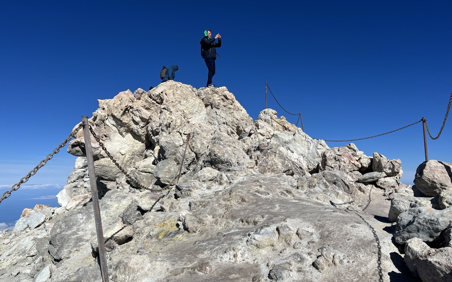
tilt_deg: -0.4
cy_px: 169
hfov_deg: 62.9
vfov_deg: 41.6
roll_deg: +0.6
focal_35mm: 30
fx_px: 370
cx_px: 225
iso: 50
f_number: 1.5
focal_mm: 5.7
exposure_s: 1/12658
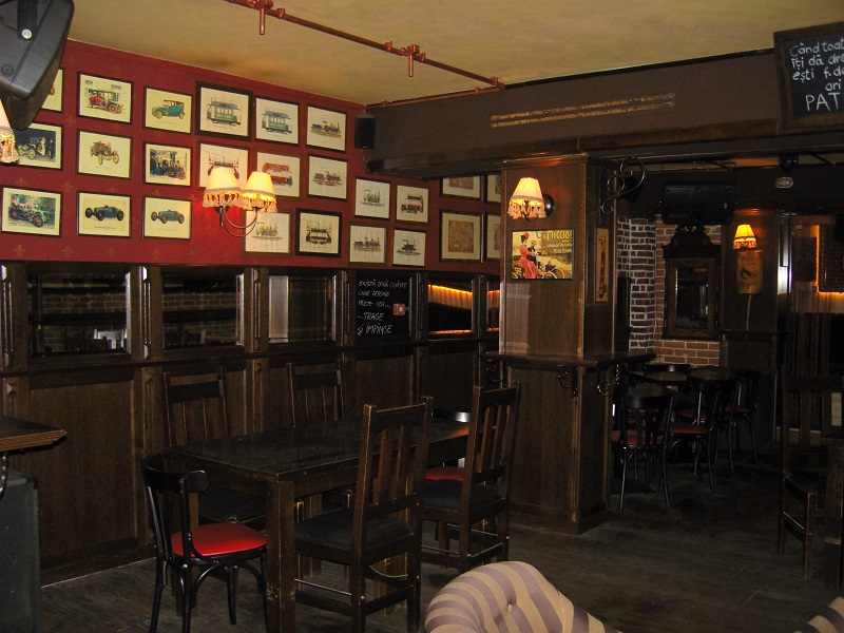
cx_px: 422
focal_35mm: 34
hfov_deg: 54.0
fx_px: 829
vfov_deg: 41.8
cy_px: 316
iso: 400
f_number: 2.8
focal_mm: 7.3
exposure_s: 1/40
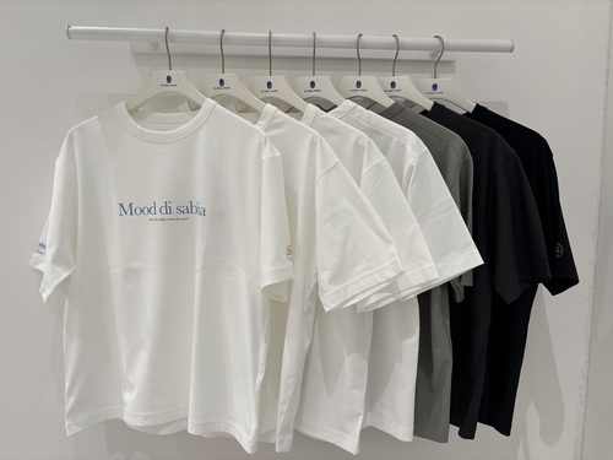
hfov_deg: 67.3
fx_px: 460
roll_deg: -0.5
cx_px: 306
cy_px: 230
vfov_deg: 53.1
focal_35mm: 26
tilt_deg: -5.5
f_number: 1.6
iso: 125
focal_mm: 5.96
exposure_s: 1/121
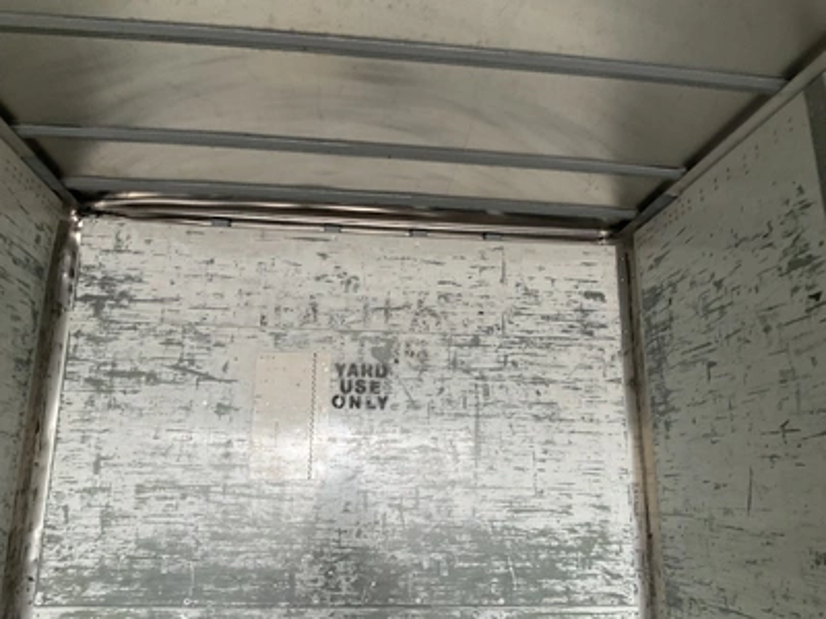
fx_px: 692
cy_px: 310
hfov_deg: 61.7
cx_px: 413
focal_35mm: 29
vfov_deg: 48.2
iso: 100
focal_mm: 3
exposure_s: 1/60
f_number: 1.8
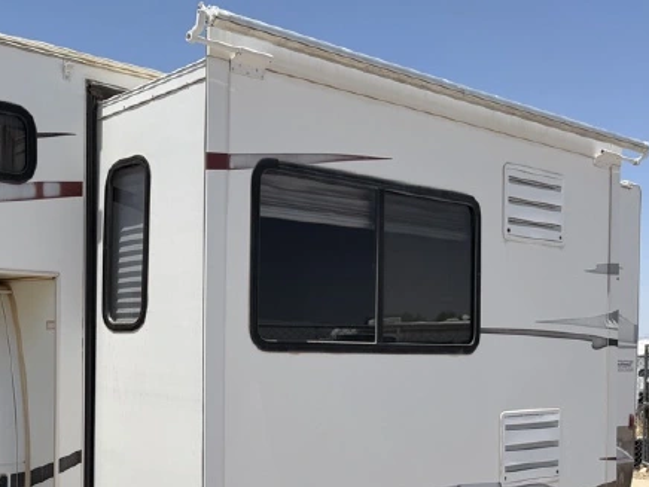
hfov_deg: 40.2
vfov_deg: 32.3
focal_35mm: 44
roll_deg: -0.4
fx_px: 825
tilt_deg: -0.6
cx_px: 83
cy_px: 363
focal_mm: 6.76
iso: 80
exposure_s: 1/6711
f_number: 1.78
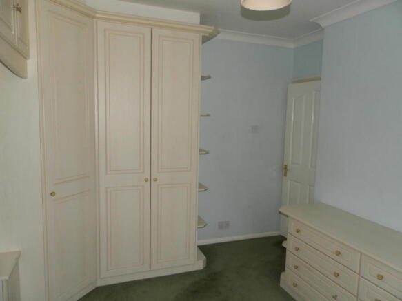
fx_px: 290
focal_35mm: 25
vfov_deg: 54.9
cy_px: 150
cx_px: 201
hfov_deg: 69.4
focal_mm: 4.5
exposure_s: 1/30
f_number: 3.1
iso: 100
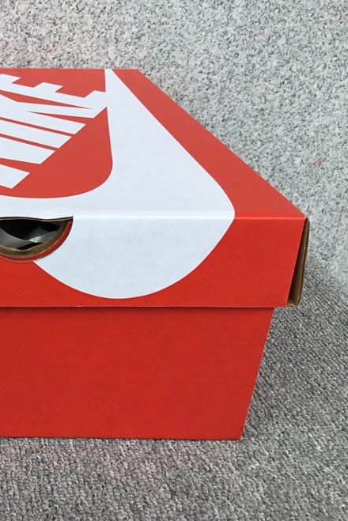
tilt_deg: -25.5
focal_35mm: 44
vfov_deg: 44.5
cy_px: 265
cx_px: 1
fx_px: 637
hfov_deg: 28.7
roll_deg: -1.9
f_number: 2.4
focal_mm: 3.3
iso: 25
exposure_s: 1/303
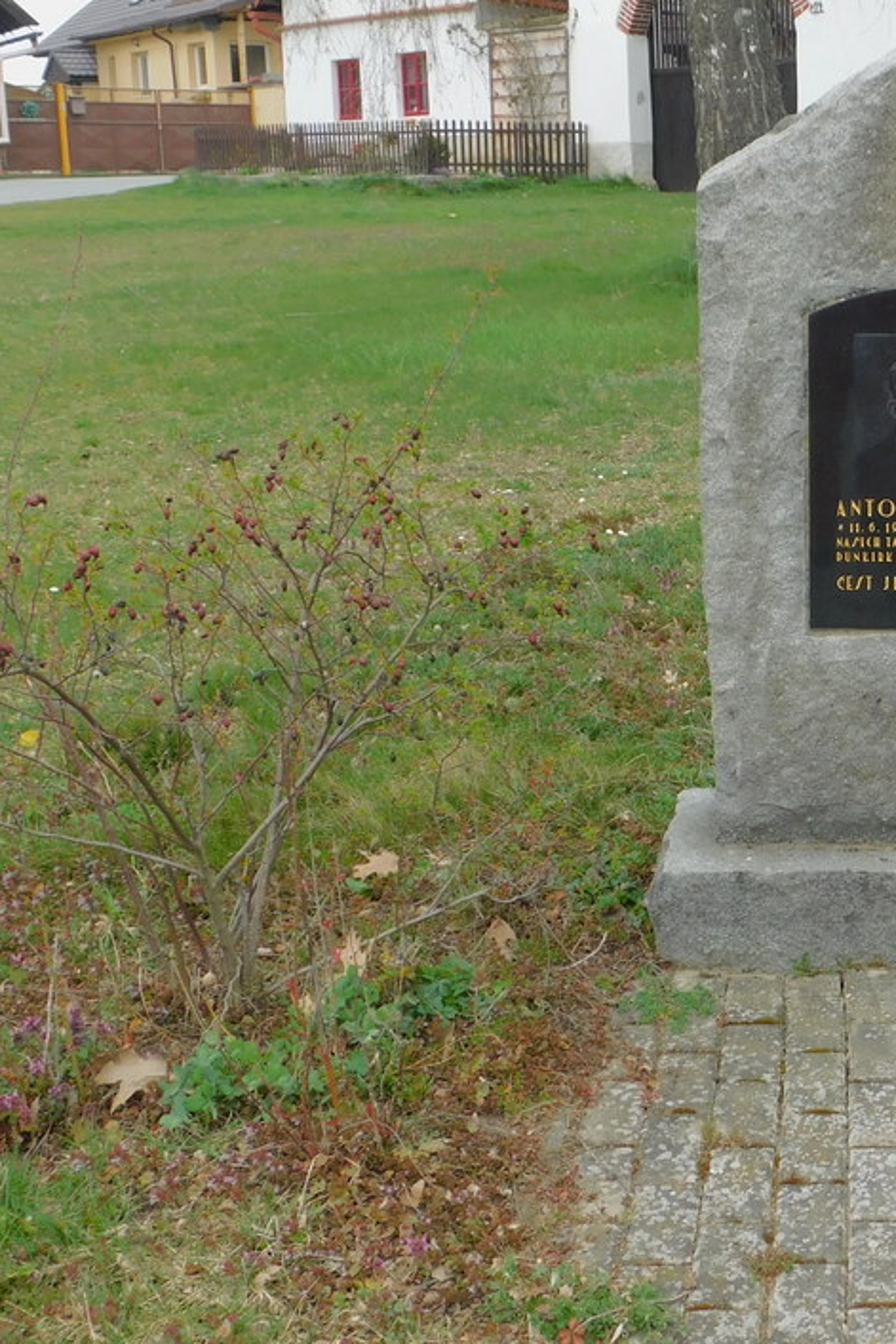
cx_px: 848
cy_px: 575
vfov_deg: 37.4
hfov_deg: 24.6
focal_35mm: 53
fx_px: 1978
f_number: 3.2
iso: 125
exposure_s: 1/500
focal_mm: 5.3
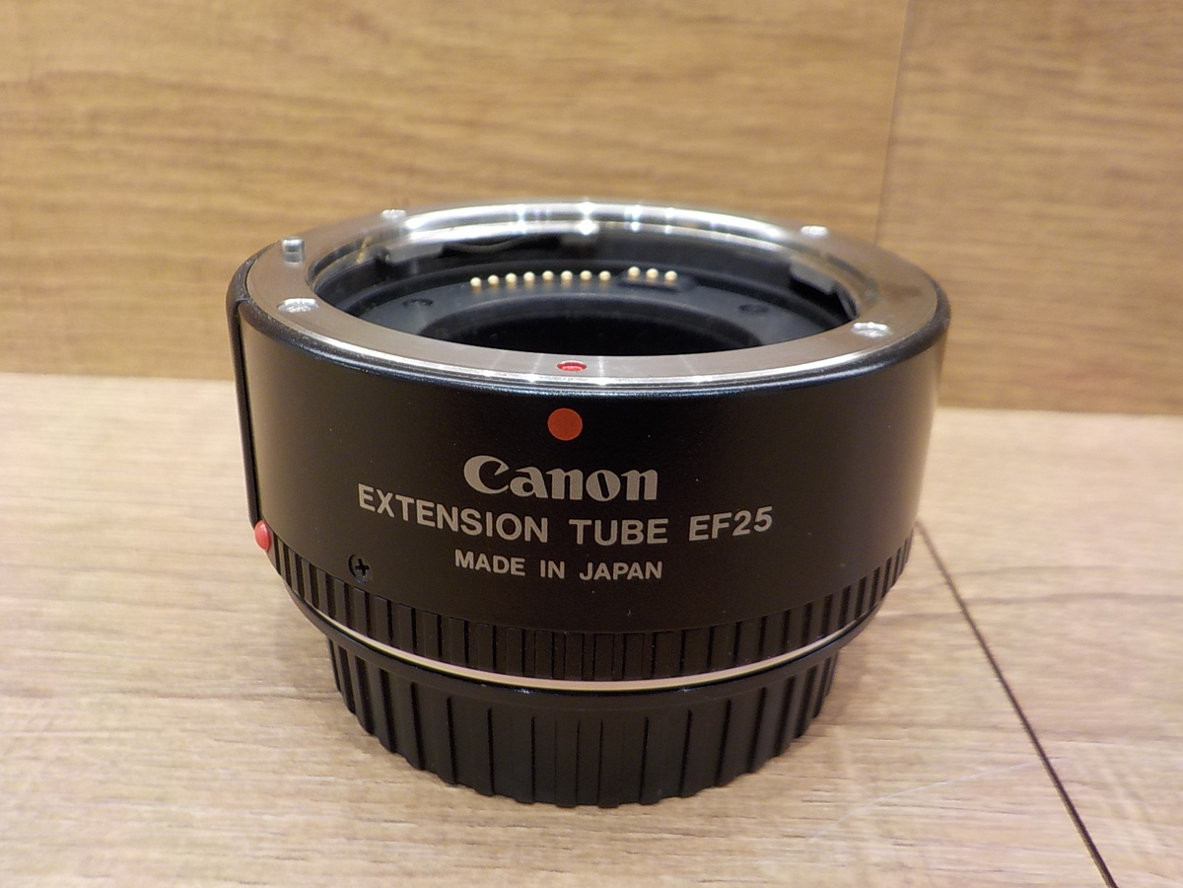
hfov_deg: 60.0
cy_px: 444
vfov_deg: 46.8
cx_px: 592
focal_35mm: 30
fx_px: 1025
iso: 140
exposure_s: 1/30
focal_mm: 4.1
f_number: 3.3
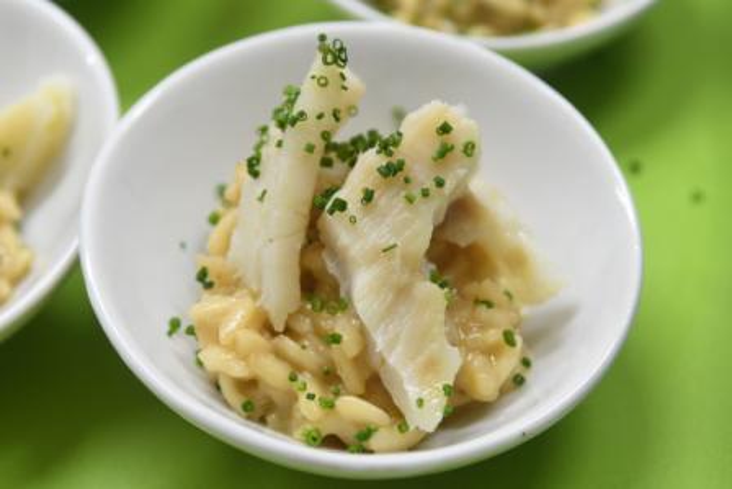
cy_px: 244
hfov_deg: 24.6
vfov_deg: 16.6
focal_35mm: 82
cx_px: 366
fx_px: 1678
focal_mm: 55
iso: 1000
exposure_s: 1/50
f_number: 5.6
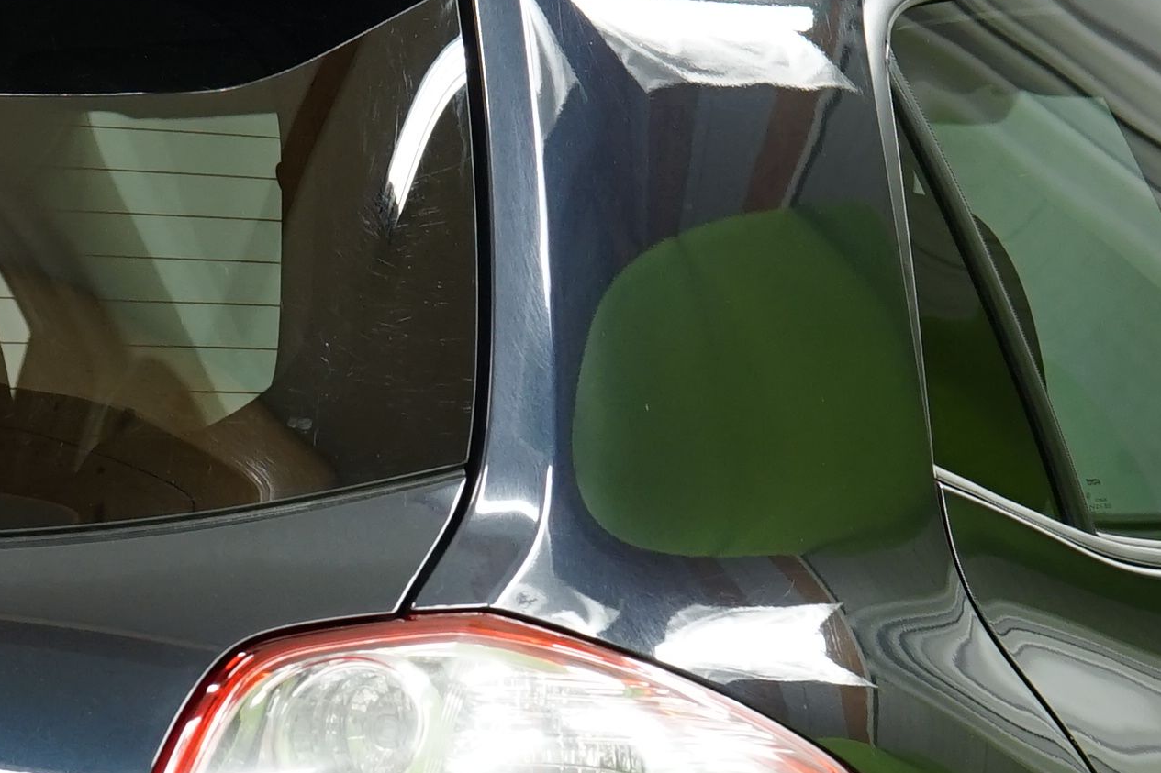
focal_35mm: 332
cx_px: 129
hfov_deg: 6.2
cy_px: 999
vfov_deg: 4.1
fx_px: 10705
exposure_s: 1/15
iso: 500
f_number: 5
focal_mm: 70
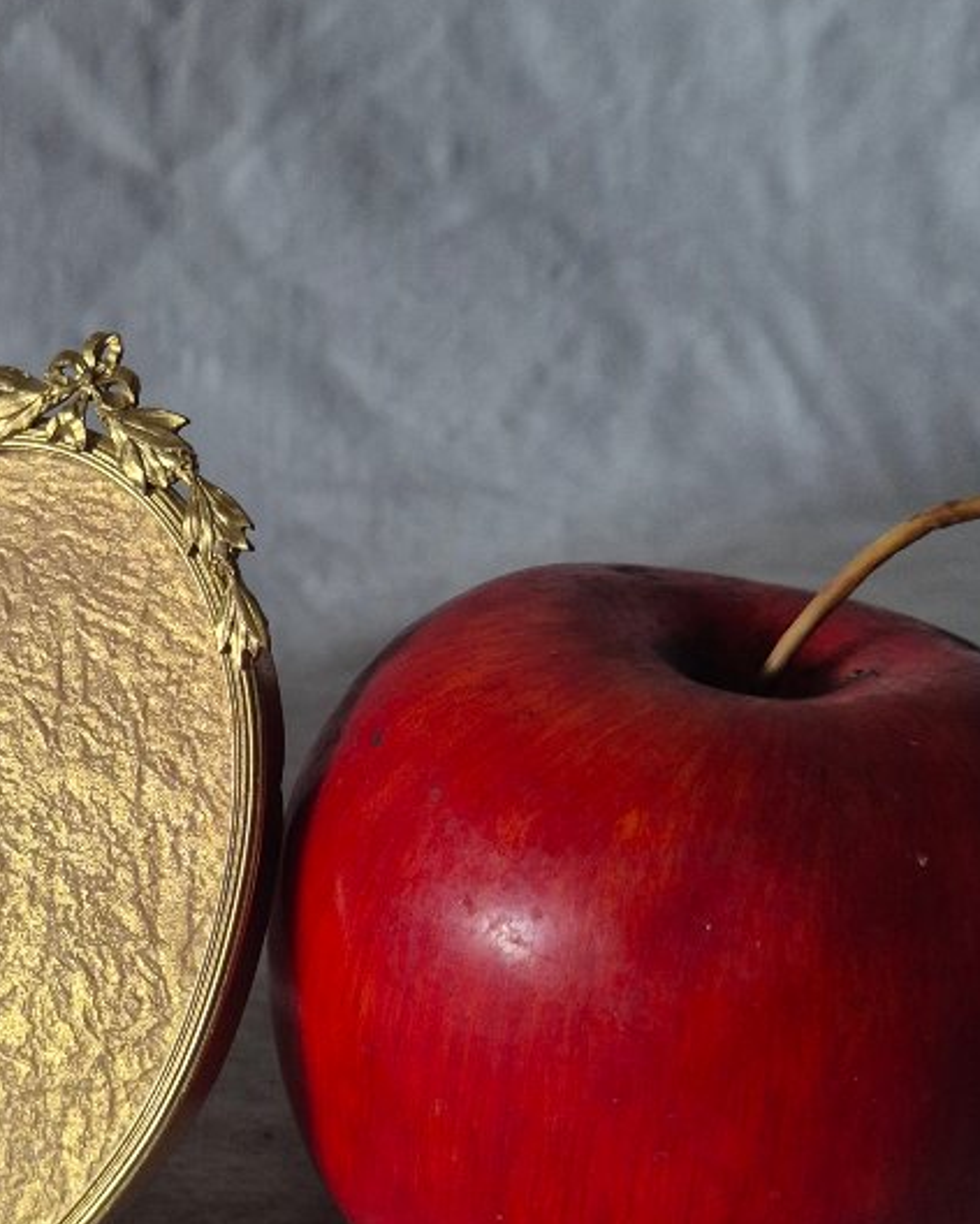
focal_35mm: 51
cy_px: 765
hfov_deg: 28.4
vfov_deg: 36.4
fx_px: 1847
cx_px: 65
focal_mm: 5.4
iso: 320
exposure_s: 1/100
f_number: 1.8
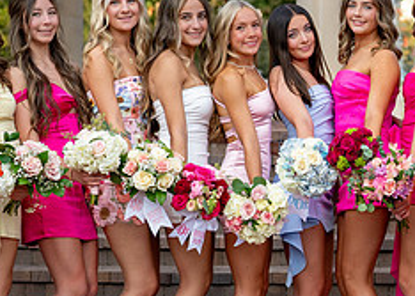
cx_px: 311
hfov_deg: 13.5
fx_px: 1744
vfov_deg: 9.7
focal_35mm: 148
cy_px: 202
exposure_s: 1/800
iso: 200
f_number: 2.5
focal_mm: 50
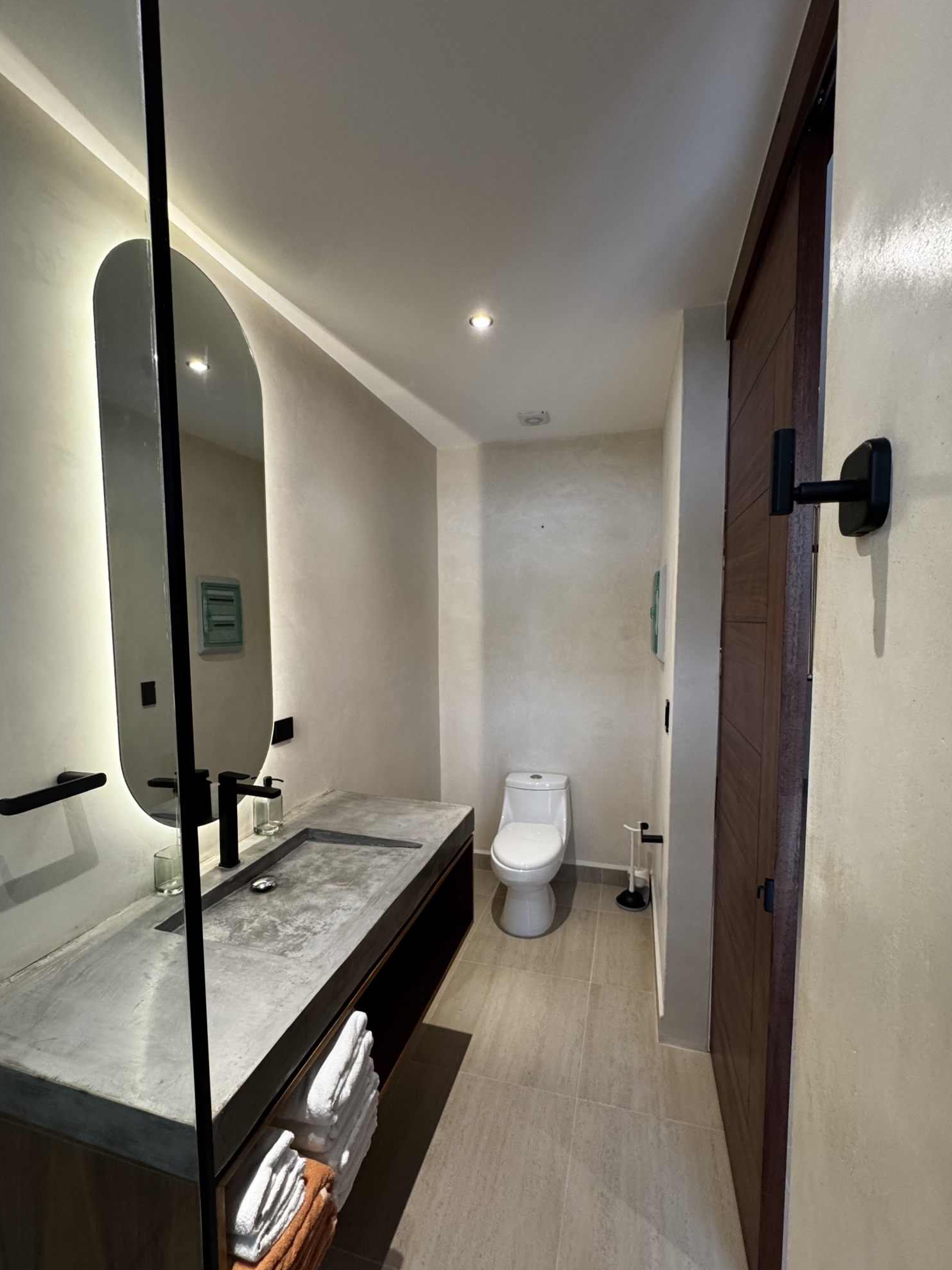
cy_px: 662
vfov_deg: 98.1
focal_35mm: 15
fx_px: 550
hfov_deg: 81.7
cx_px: 481
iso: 250
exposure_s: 1/60
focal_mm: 2.22
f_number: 2.2
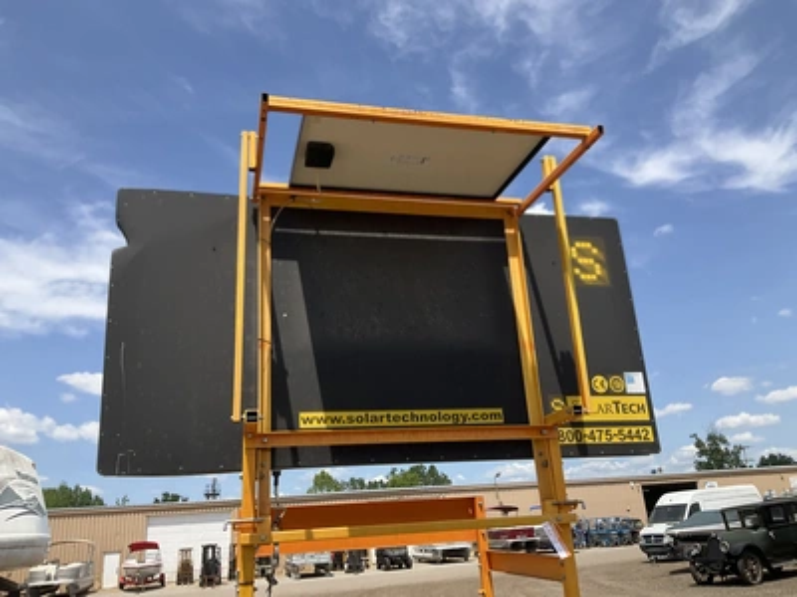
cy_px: 298
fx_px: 668
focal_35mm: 29
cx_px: 398
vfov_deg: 48.2
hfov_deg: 61.7
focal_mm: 3
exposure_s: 1/1848
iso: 25
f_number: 1.8
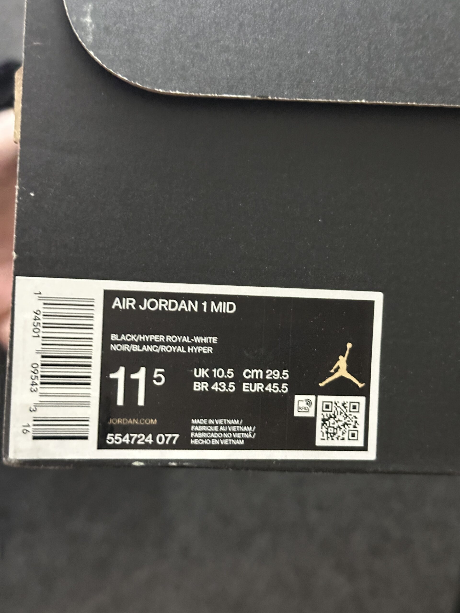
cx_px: 230
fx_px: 850
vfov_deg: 39.7
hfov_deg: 30.3
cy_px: 306
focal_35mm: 48
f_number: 1.78
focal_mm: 6.86
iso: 640
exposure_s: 1/29
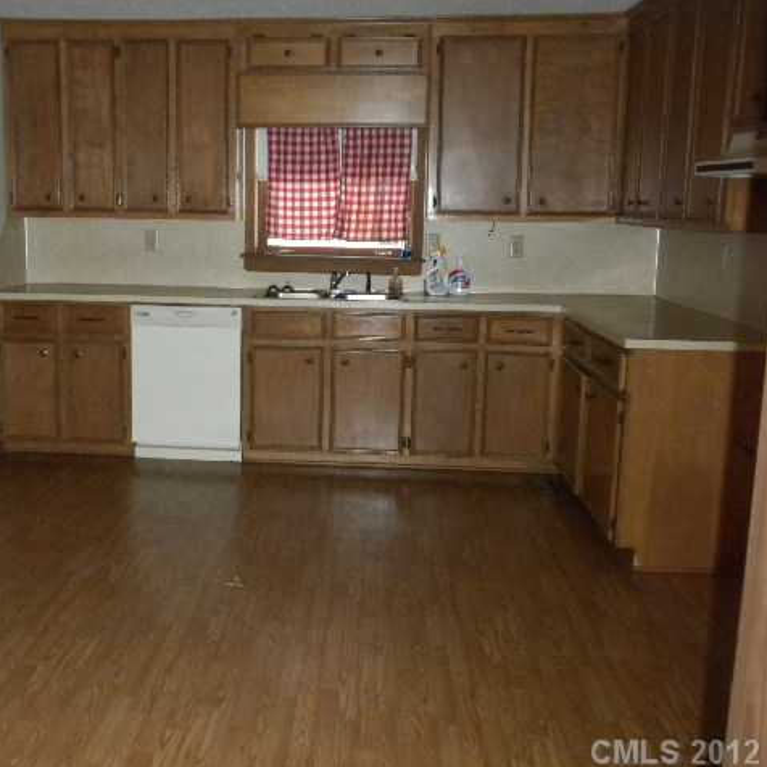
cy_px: 385
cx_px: 256
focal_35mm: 44
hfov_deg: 37.9
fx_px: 1103
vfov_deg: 38.3
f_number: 3.5
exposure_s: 1/30
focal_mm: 6.6
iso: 413
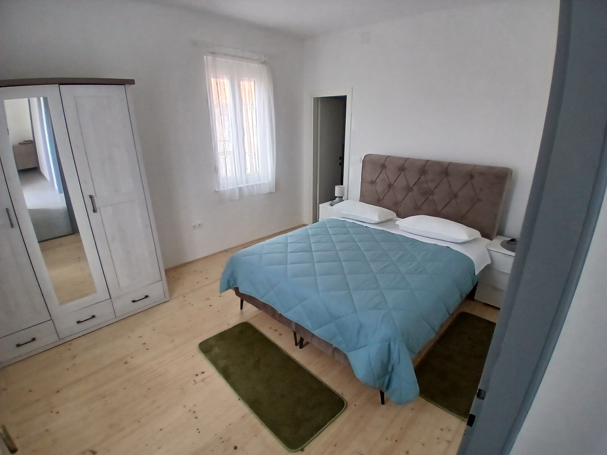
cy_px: 228
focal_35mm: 17
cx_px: 304
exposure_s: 1/33
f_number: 2.2
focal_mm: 1.4
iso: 100
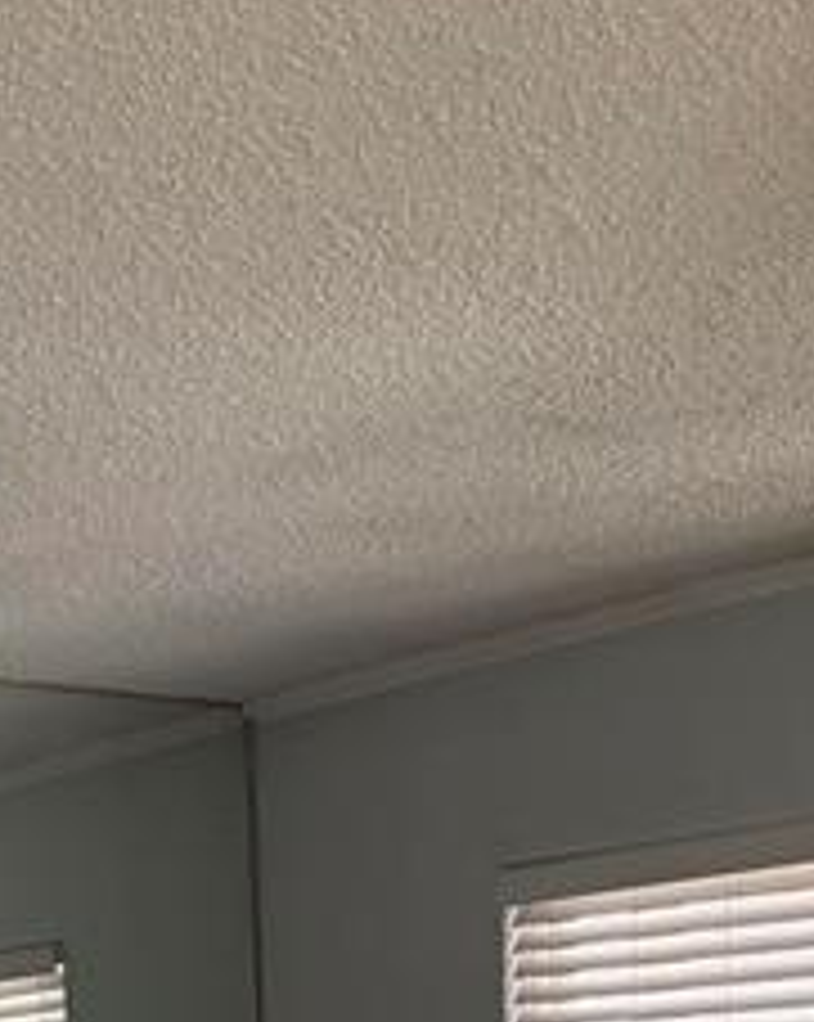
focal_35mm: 86
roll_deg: +2.1
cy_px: 1706
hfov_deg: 17.8
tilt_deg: -12.0
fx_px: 2595
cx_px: 387
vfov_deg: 18.5
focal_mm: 5.96
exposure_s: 1/60
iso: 160
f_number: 1.6
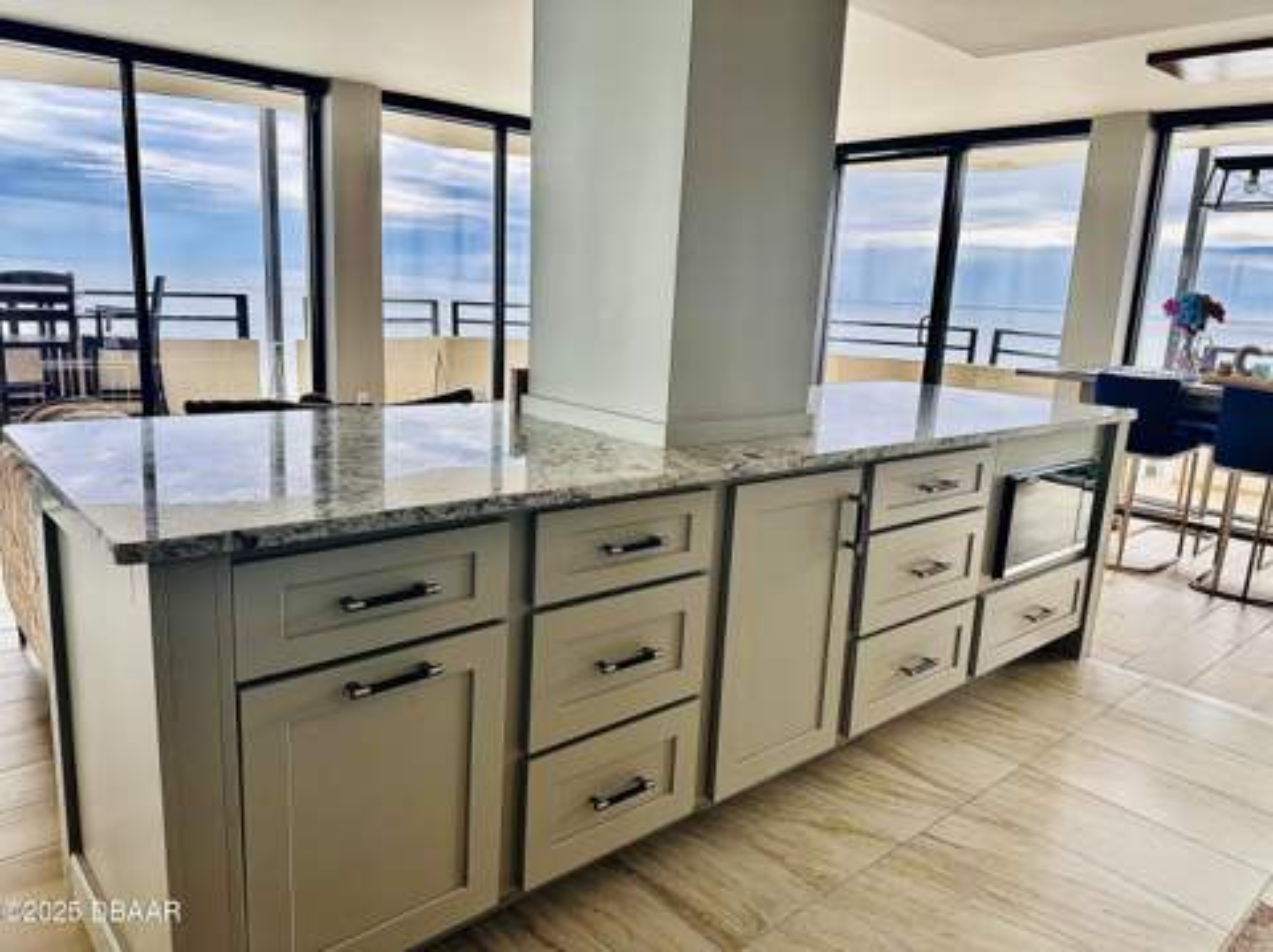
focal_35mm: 24
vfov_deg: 56.7
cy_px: 476
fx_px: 882
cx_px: 636
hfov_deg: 71.7
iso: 80
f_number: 1.78
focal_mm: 6.86
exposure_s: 1/362
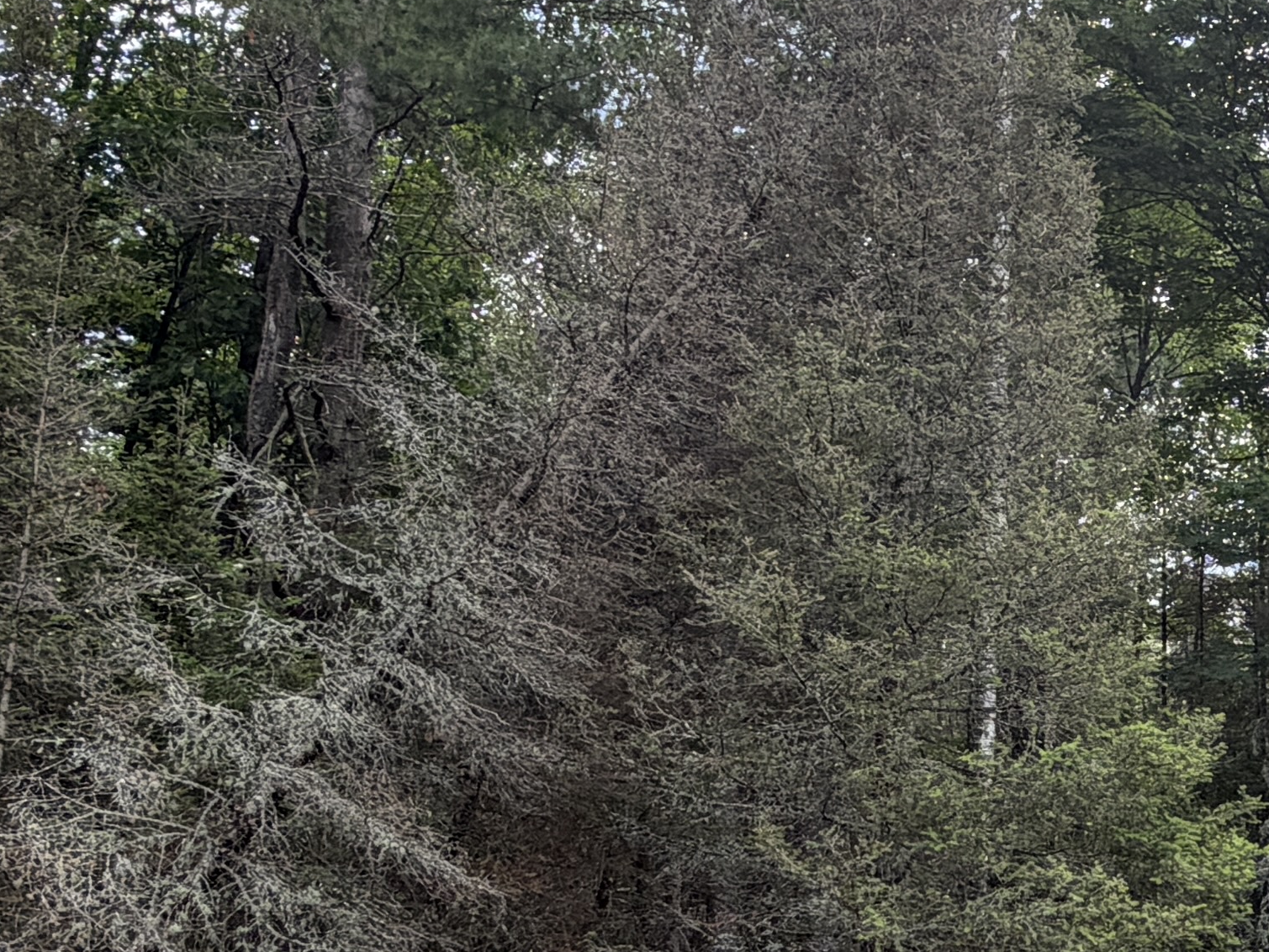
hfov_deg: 35.0
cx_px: 1028
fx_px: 1943
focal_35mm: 53
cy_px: 618
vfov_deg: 27.4
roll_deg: -0.9
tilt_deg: +9.3
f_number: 2.2
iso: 50
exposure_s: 1/321
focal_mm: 2.22
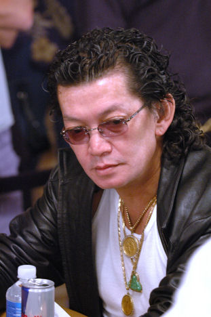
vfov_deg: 12.5
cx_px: 106
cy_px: 158
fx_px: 1454
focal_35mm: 165
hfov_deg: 8.3
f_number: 4
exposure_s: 1/40
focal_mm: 110
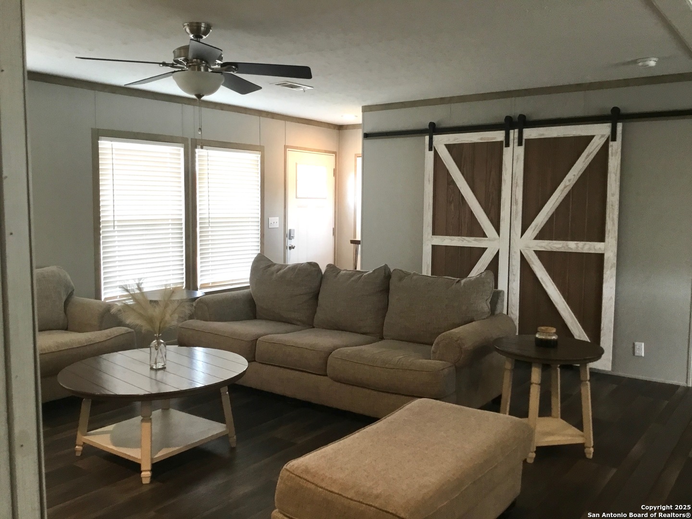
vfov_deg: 45.4
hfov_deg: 58.4
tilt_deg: -4.4
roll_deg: +0.2
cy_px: 260
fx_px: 620
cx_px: 346
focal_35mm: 31
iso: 64
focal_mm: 3.3
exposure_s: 1/30
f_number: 2.4
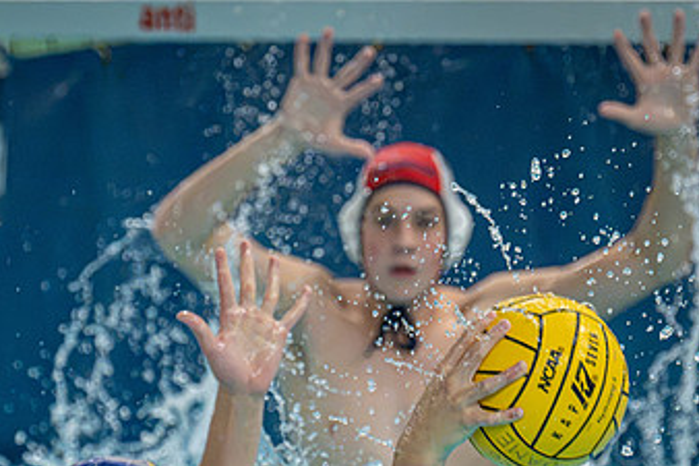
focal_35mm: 428
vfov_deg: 3.2
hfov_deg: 4.8
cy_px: 471
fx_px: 8306
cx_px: 325
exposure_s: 1/1000
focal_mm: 200
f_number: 4
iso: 12800
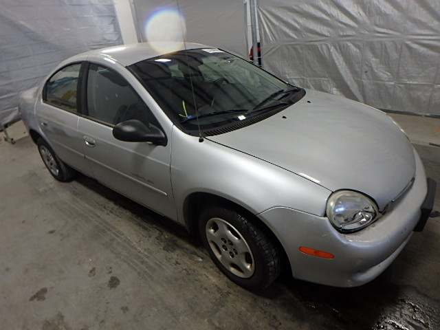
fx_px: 267
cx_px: 220
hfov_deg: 79.0
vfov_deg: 63.4
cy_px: 165
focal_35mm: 21
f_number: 3.5
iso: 200
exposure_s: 1/30
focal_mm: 3.7
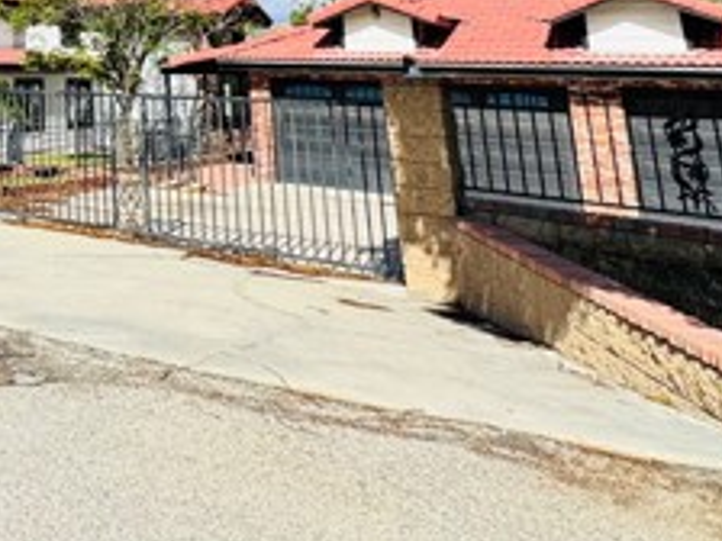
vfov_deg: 30.4
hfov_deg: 37.4
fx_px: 834
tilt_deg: +13.1
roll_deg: -0.7
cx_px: -110
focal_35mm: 40
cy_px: -113
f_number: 2.2
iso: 50
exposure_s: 1/1256
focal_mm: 2.22
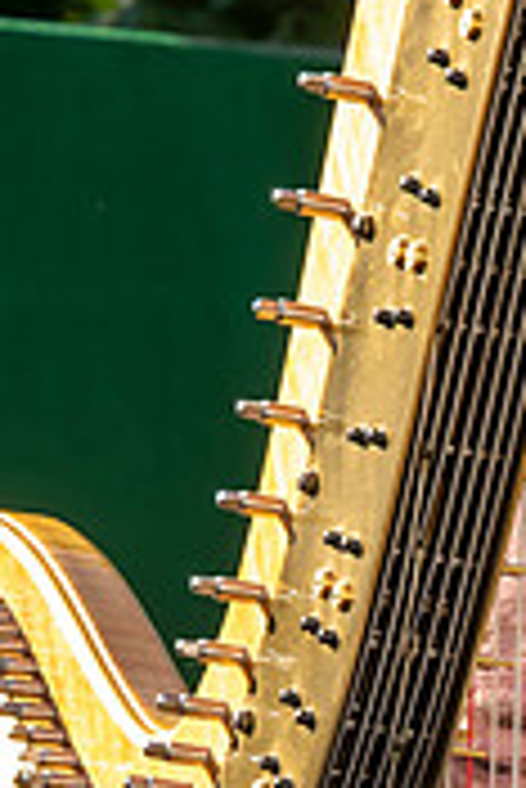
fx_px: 7349
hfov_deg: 4.1
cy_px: 904
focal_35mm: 336
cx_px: 429
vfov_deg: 6.1
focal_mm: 55
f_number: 8
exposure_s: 1/250
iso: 400
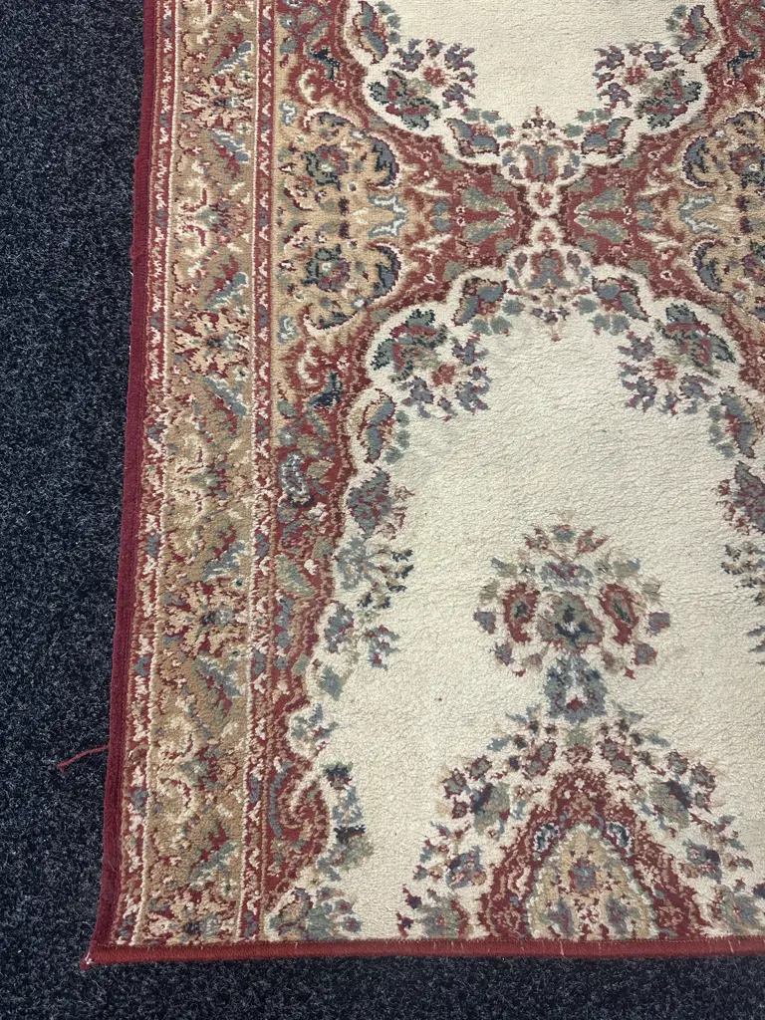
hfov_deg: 56.8
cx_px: 382
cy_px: 510
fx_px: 707
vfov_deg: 71.6
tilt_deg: -79.4
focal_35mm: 24
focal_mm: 6.86
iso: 200
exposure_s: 1/50
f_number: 1.78
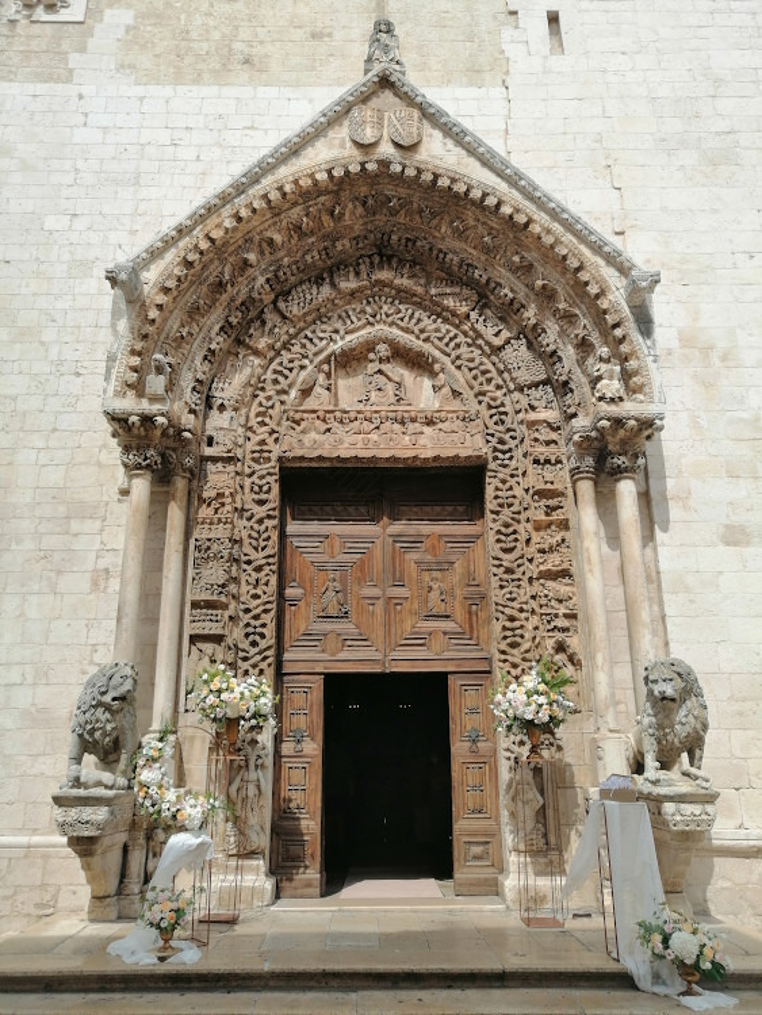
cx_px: 381
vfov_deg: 65.3
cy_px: 508
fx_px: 792
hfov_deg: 51.4
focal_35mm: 27
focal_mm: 3.95
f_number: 1.8
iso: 50
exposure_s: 1/1007
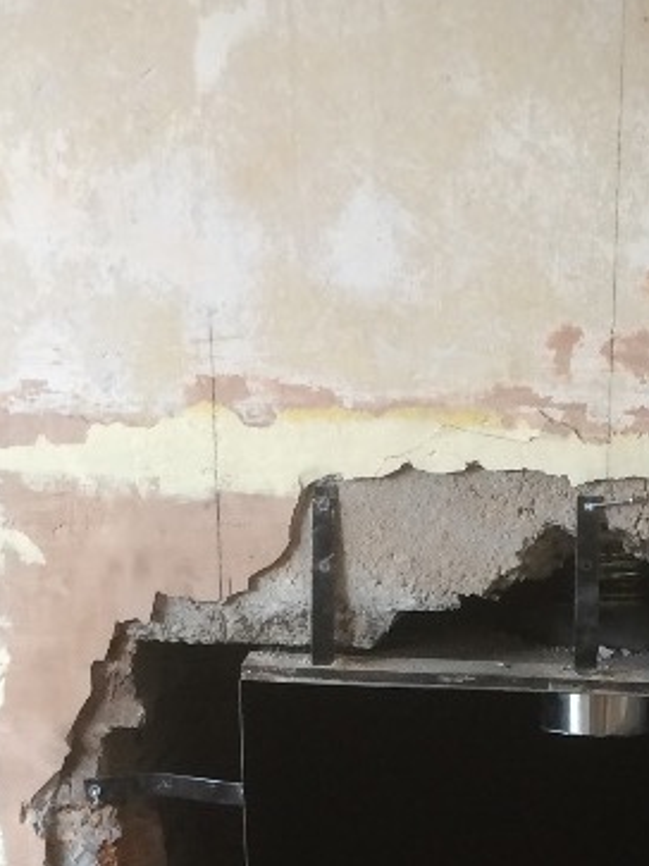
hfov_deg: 15.3
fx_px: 2401
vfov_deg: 19.2
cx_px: 534
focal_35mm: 96
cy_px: 1064
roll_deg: -0.3
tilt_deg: -24.5
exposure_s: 1/33
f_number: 2.2
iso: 40
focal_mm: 4.15
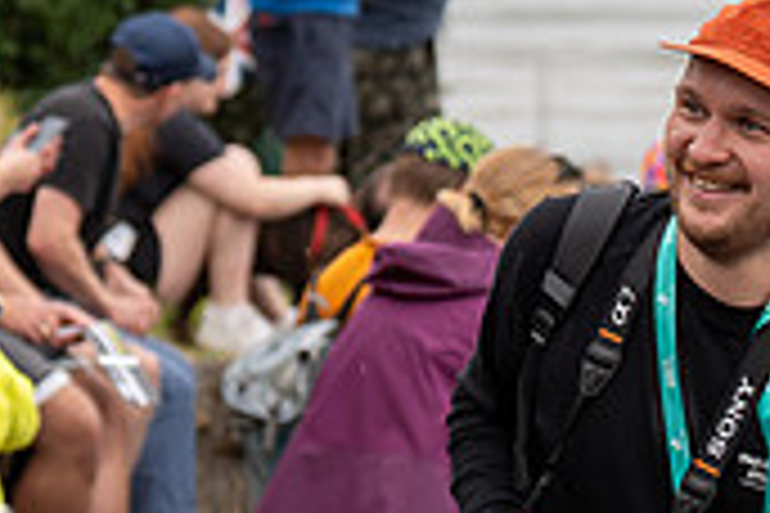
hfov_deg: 5.9
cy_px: 225
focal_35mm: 347
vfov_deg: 4.0
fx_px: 7421
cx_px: 930
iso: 320
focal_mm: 70
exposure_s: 1/1000
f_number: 3.5
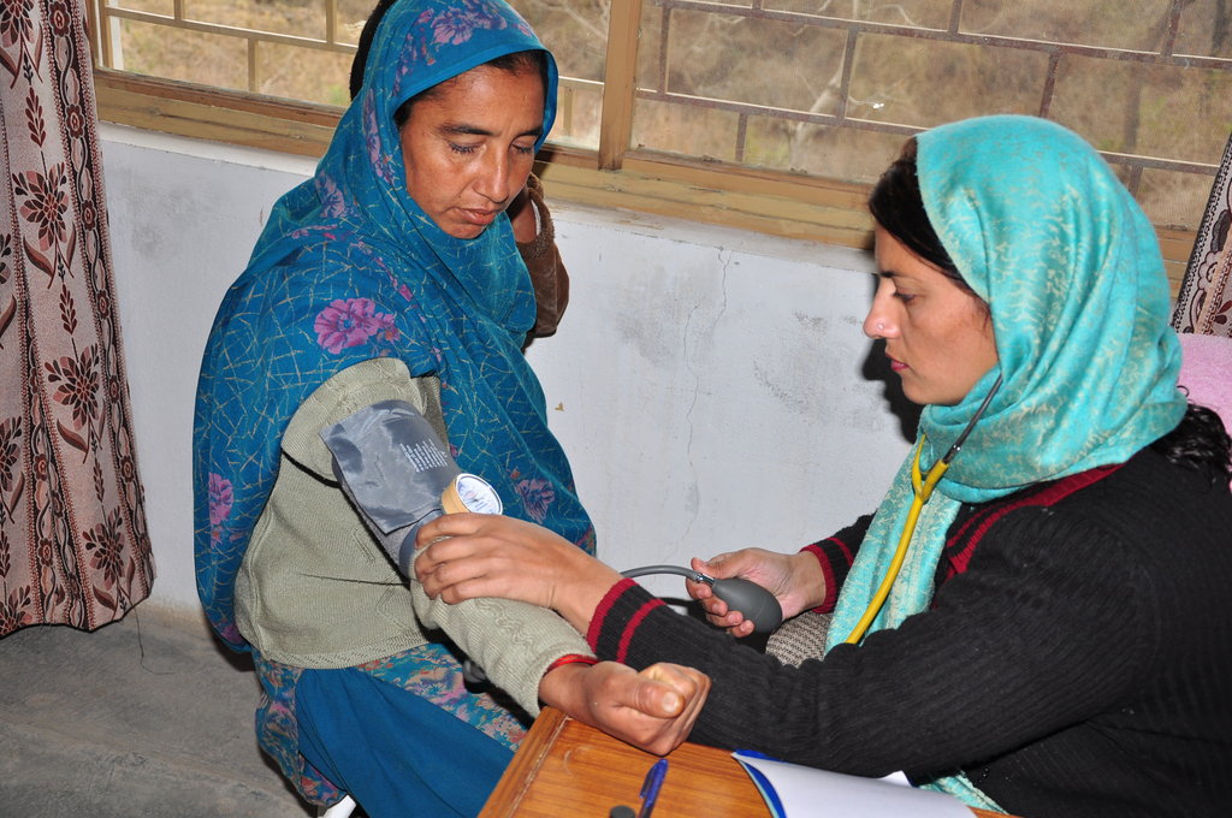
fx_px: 1538
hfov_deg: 43.7
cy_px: 409
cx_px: 616
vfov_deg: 29.8
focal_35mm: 45
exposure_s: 1/200
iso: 200
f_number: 4.2
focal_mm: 30
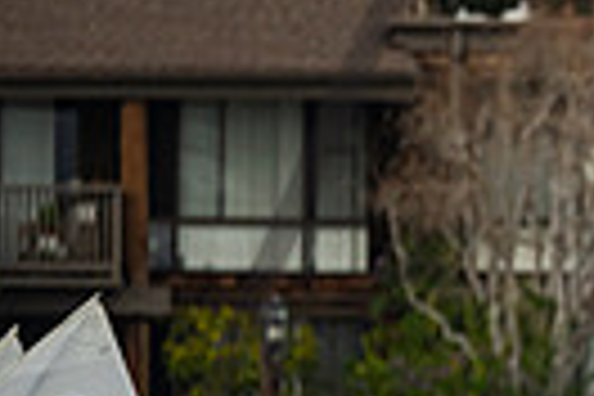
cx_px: 1235
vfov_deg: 1.0
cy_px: 449
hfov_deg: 1.4
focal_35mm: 1430
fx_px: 23593
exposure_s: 1/2000
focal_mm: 300
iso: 320
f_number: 5.3
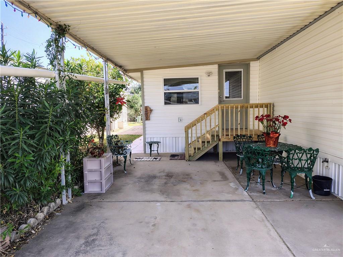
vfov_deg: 56.8
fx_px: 238
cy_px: 128
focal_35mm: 24
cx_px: 172
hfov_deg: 71.6
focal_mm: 5.56
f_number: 1.8
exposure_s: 1/329
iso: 100
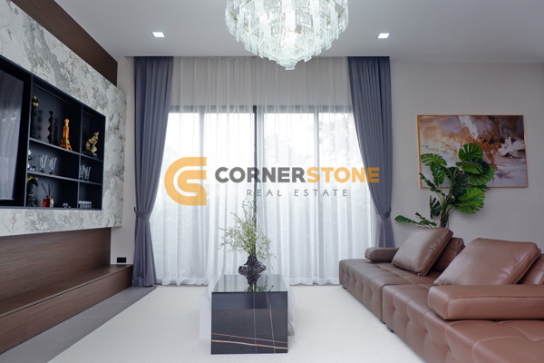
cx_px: 272
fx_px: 363
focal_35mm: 24
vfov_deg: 53.1
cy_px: 182
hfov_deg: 73.7
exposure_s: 1/140
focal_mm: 16
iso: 200
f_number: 3.5
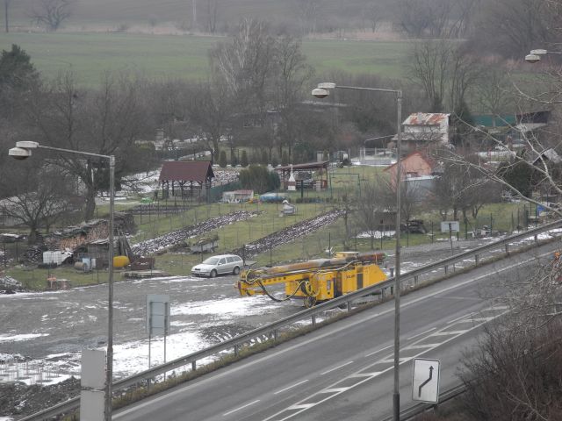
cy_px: 210
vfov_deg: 7.4
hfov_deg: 9.9
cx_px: 281
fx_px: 3247
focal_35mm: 200
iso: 100
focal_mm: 42.6
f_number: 5.6
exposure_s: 1/40
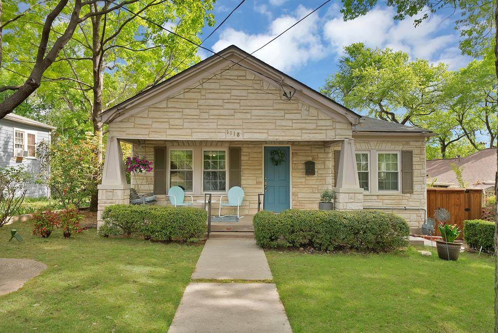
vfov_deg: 53.2
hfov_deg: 73.7
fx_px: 332
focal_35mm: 24
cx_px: 249
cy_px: 166
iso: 640
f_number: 9
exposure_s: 1/125
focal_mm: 24
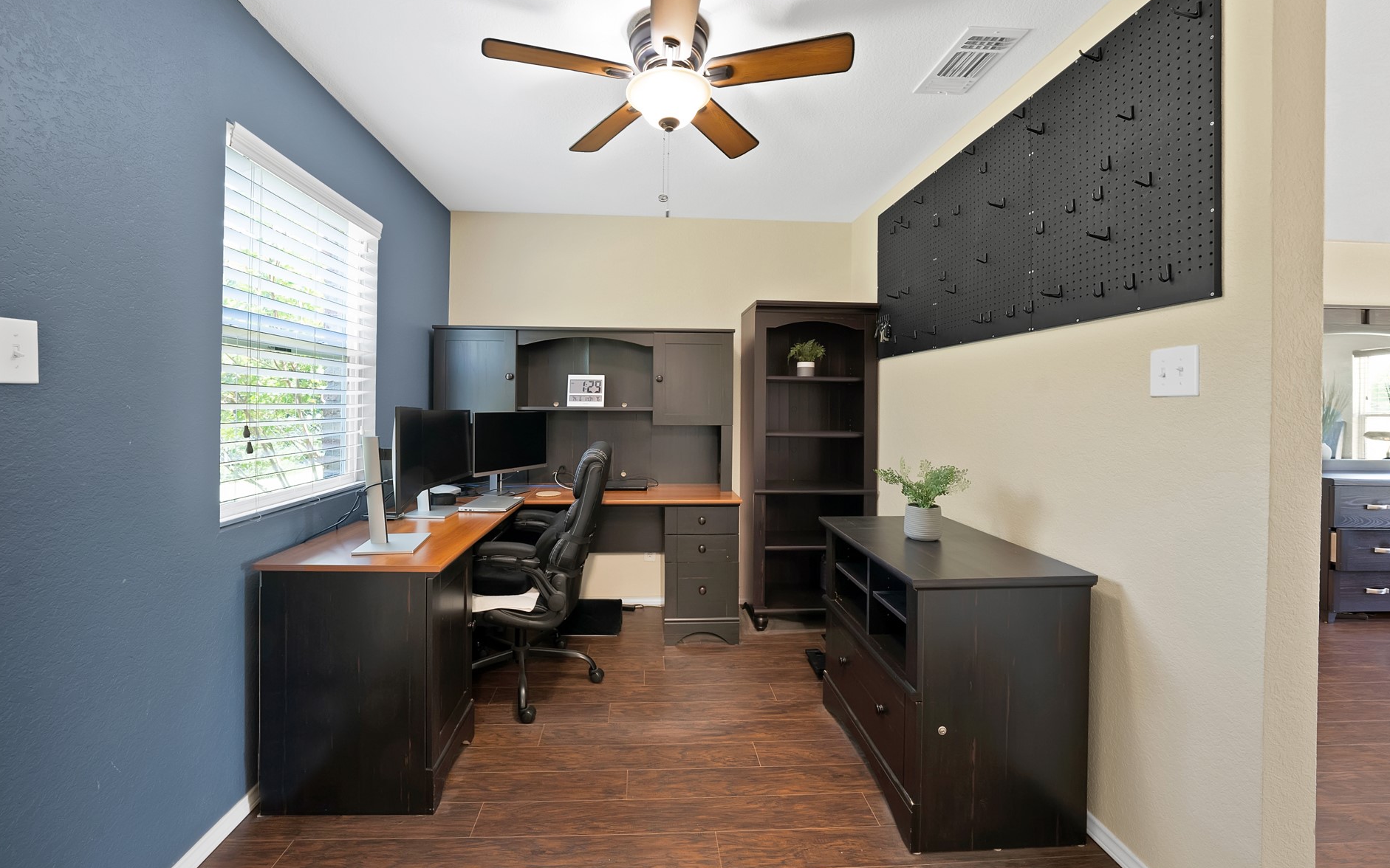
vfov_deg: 82.7
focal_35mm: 13
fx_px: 492
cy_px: 411
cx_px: 673
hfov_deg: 109.3
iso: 640
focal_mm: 12
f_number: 9
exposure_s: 1.3
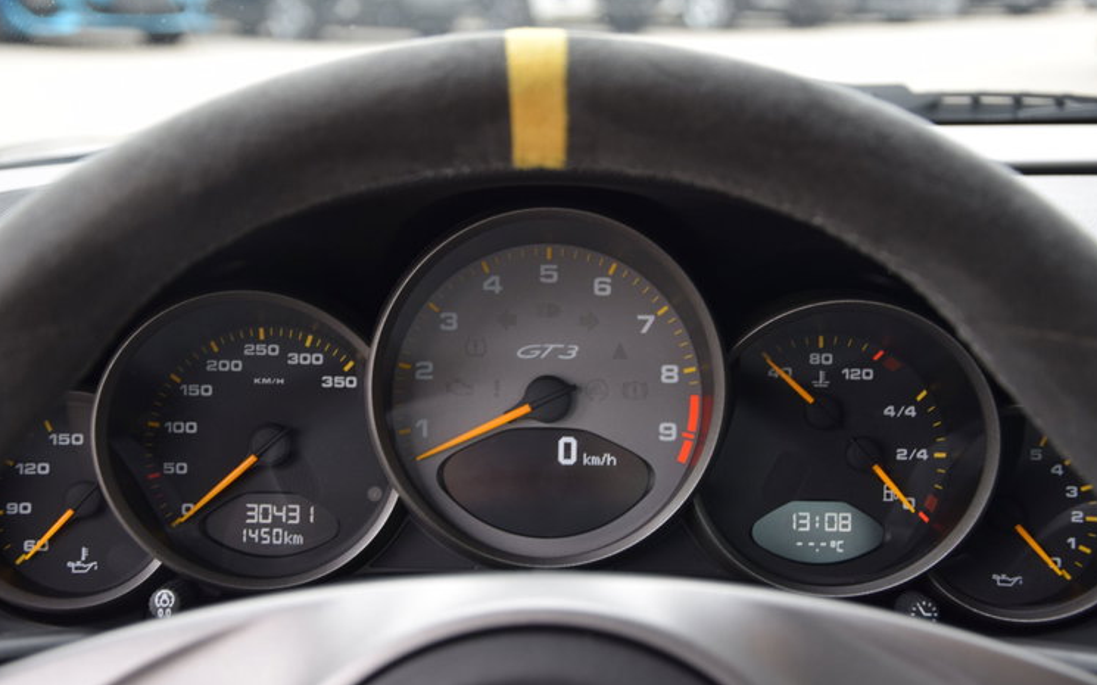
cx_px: 551
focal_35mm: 63
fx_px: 1883
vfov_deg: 20.6
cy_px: 359
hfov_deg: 32.5
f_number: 4.8
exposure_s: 1/100
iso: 400
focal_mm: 40
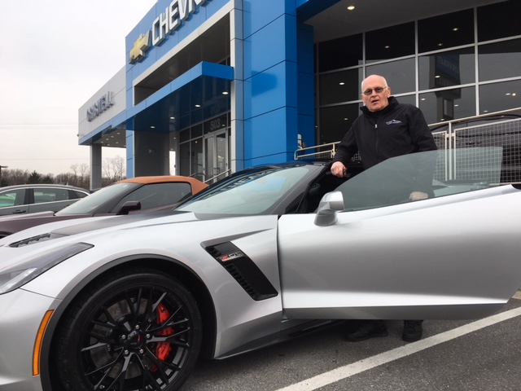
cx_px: 260
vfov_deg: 48.2
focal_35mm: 29
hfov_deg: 61.7
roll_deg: +0.3
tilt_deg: +1.8
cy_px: 196
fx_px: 436
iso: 25
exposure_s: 1/268
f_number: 2.2
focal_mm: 4.15
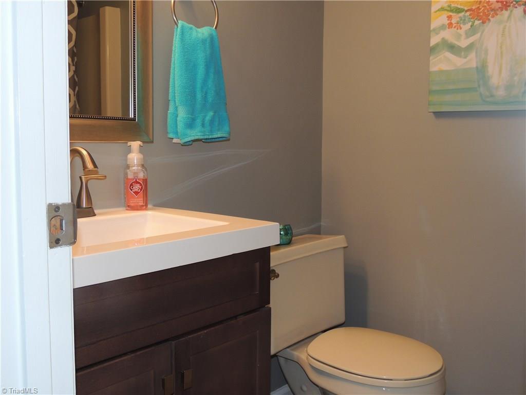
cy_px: 198
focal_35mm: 35
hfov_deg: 52.6
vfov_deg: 40.7
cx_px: 263
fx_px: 532
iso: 200
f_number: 3.3
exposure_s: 1/30
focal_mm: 6.2
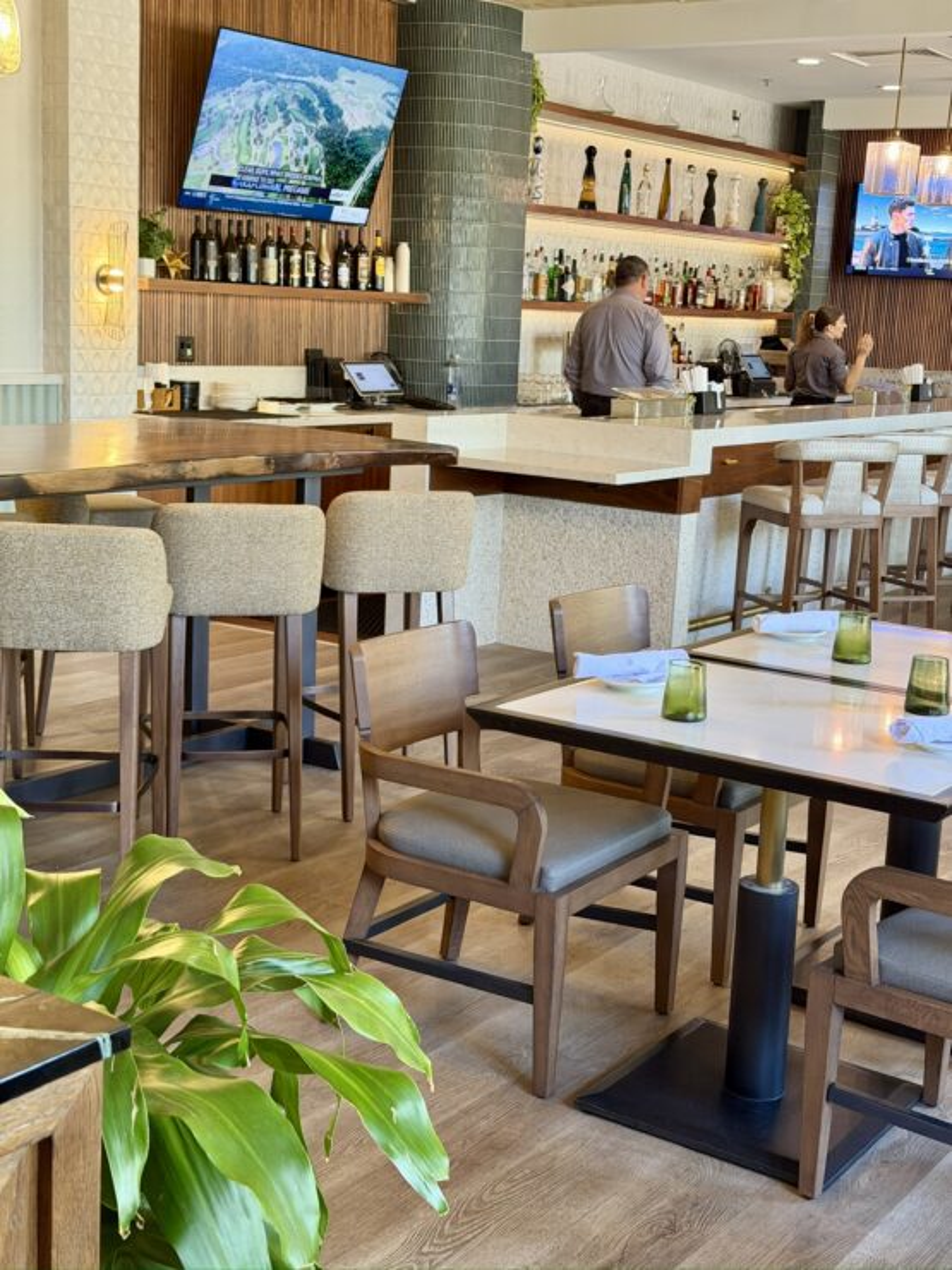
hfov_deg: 30.3
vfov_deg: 39.7
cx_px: 476
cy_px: 635
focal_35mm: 48
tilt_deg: -11.3
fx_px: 1760
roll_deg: -3.1
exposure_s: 1/60
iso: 200
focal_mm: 6.76
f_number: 1.78
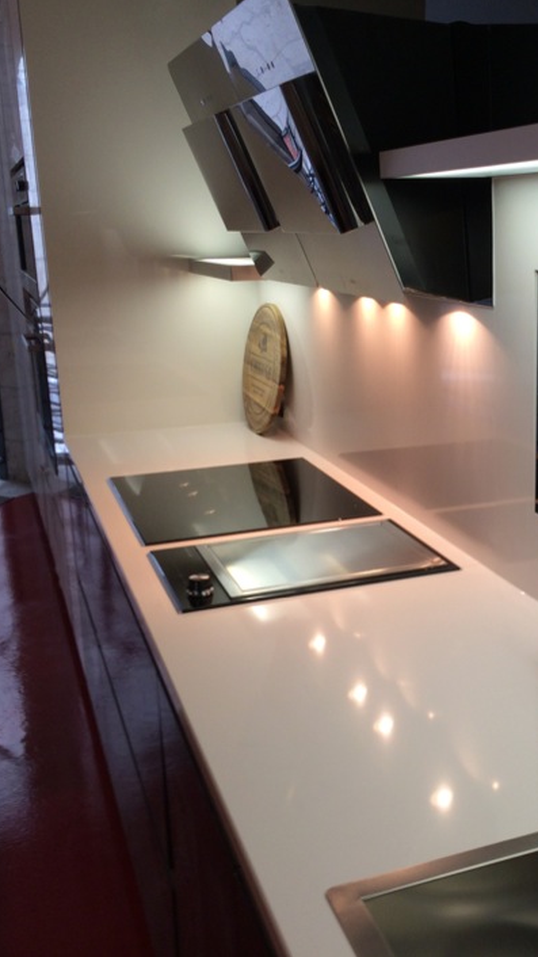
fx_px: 1116
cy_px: 477
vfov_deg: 46.4
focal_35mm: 44
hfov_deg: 26.2
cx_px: 485
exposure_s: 1/50
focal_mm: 4.12
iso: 50
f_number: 2.2
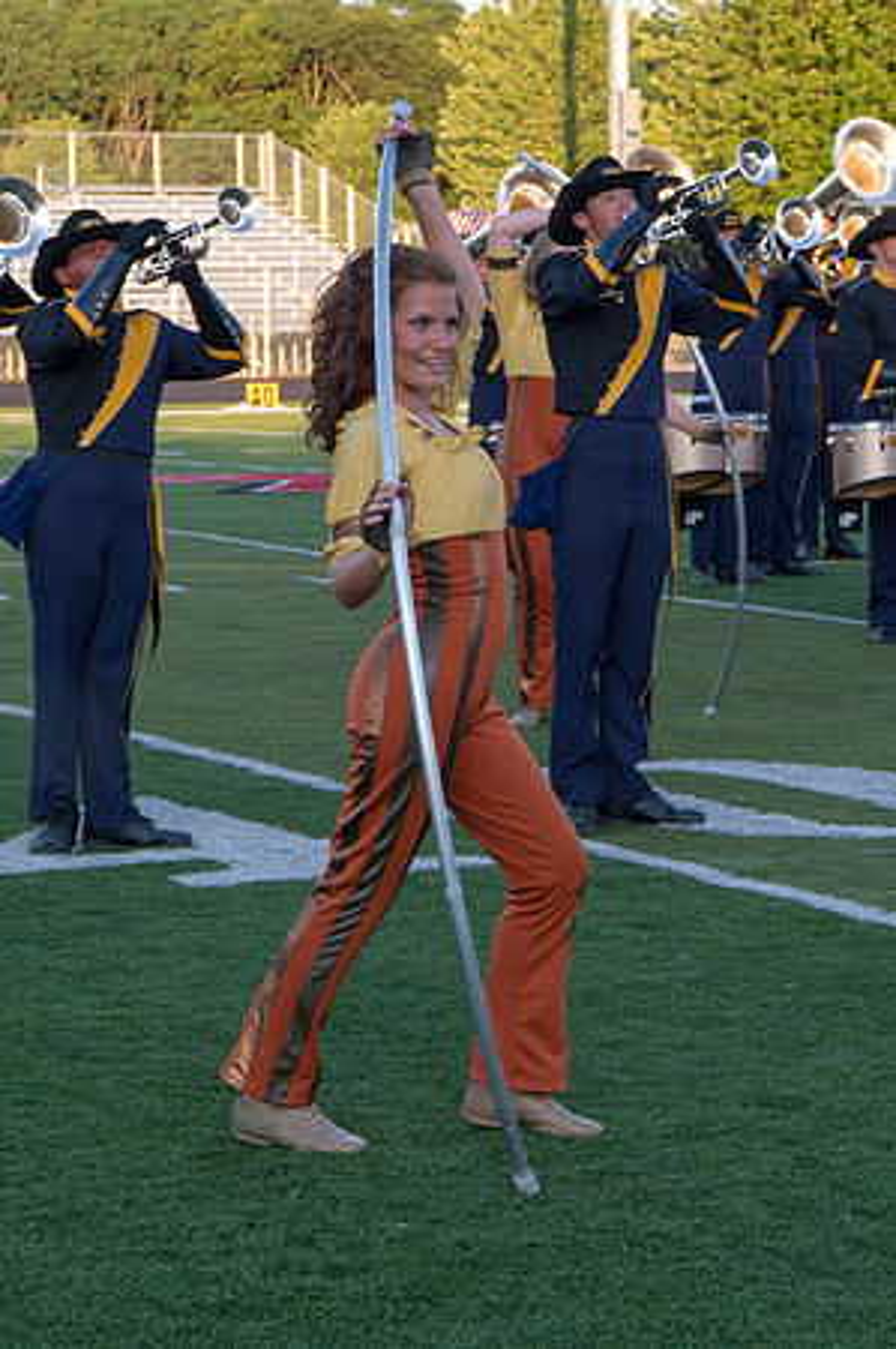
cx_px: 475
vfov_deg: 17.9
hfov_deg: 11.9
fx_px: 4286
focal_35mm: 115
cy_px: 562
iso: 640
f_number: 7.1
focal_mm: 58
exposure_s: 1/200
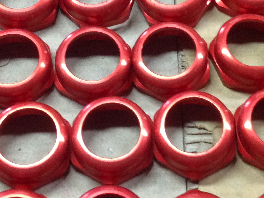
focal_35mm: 107
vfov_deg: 13.6
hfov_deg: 18.4
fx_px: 816
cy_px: -17
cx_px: 158
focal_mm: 4.28
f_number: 2.4
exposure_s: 1/20
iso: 200
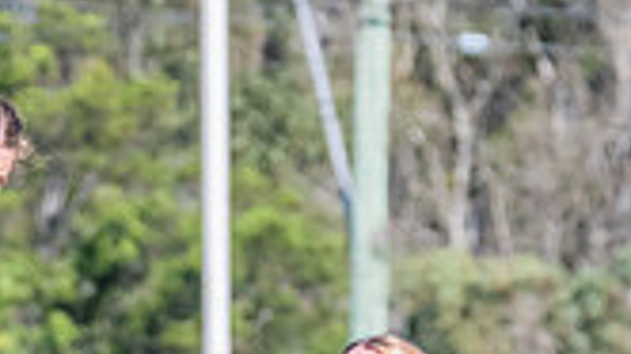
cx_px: -305
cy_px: 459
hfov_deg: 1.6
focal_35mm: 1353
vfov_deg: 0.9
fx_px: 22616
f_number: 10
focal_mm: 270
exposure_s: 1/1250
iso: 800
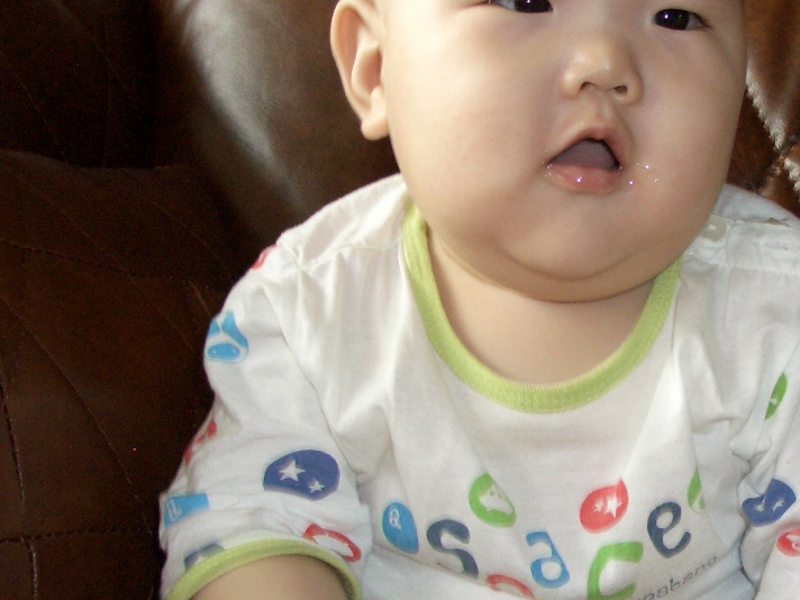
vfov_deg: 21.2
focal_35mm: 69
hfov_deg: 27.7
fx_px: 1595
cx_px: 613
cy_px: 390
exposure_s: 1/60
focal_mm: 7.1
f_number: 2.8
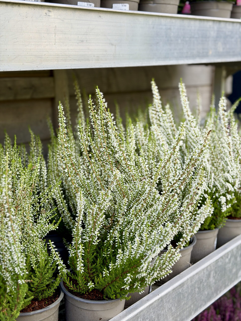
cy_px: 160
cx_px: 120
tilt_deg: -12.4
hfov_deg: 30.3
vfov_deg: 39.7
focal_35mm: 48
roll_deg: +0.0
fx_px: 446
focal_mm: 6.76
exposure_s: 1/636
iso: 64
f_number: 1.78
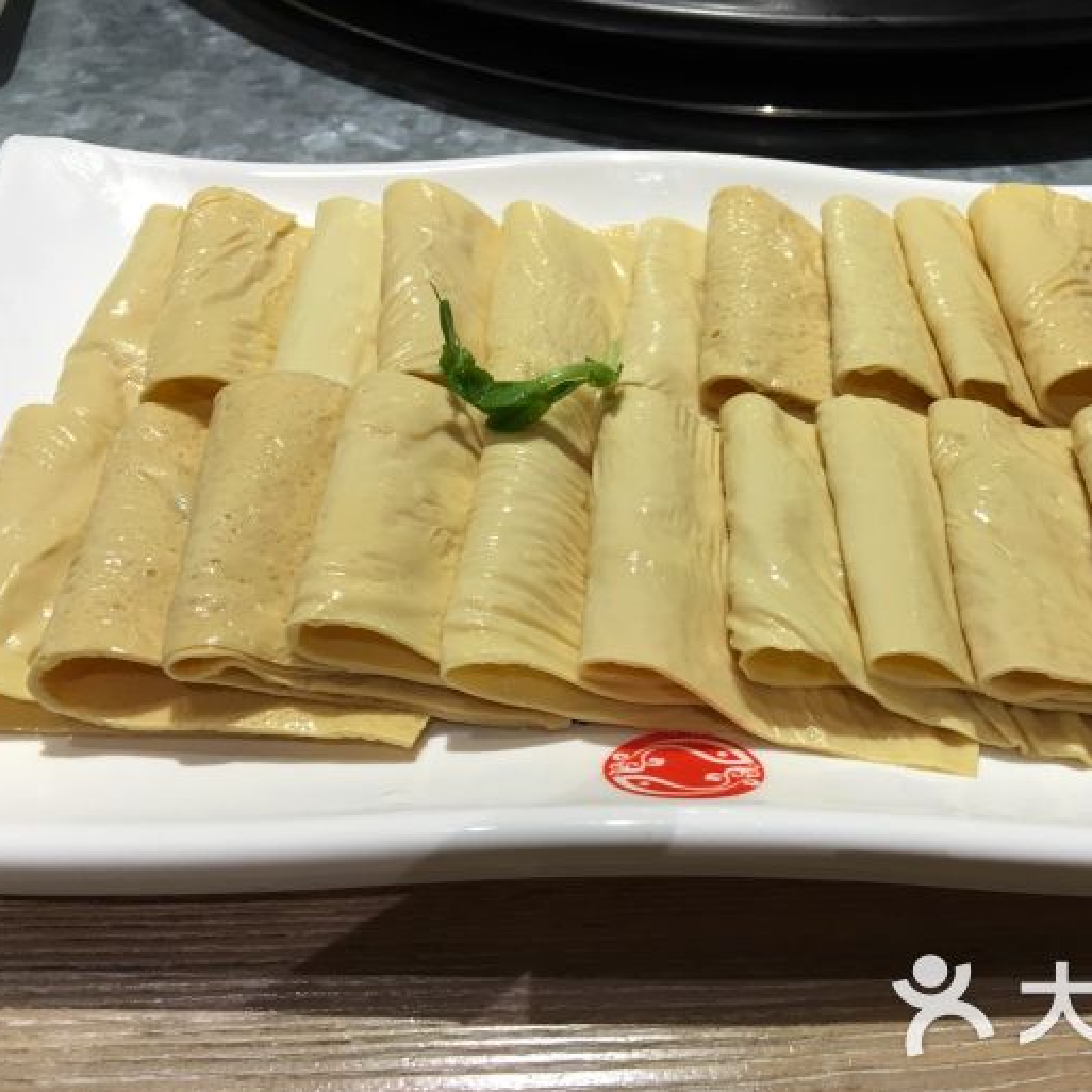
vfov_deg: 47.2
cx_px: 681
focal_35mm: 35
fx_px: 1249
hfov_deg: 46.8
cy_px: 557
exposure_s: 1/17
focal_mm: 4.15
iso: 40
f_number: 2.2
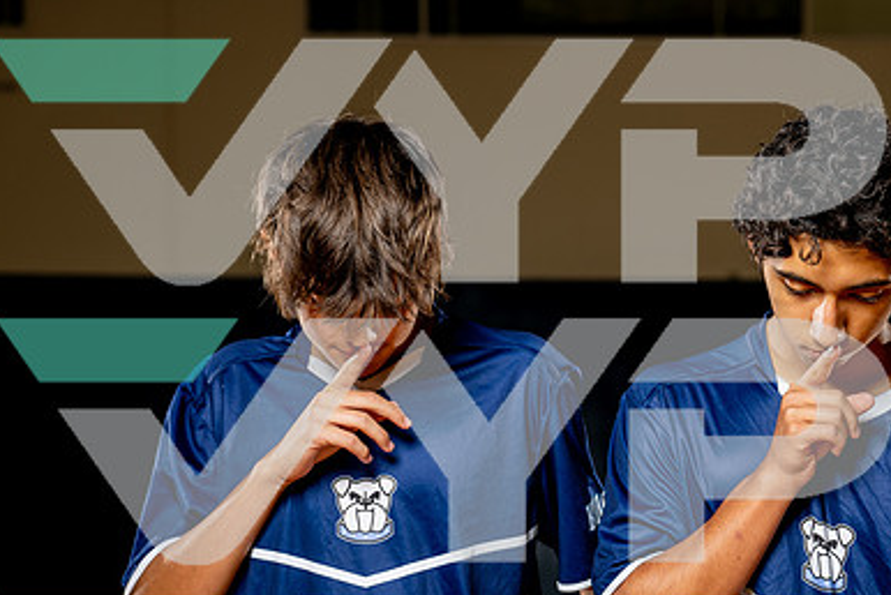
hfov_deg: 18.7
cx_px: 584
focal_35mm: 109
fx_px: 2700
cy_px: 442
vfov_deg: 12.6
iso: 100
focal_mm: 70
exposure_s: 1/250
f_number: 4
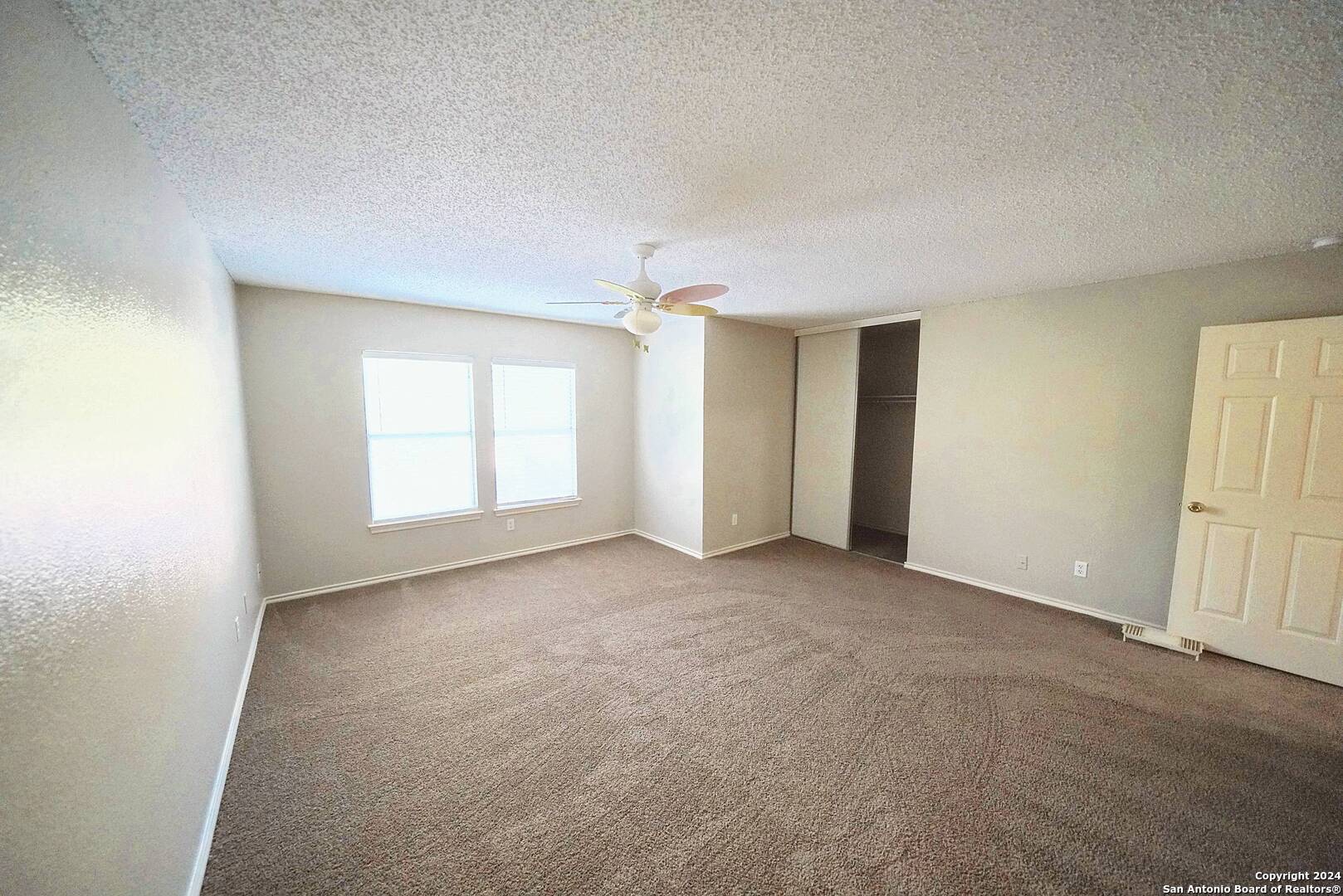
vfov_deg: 90.1
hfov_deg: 112.6
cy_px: 448
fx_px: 448
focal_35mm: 12
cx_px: 672
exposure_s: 1/160
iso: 4000
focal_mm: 12
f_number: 4
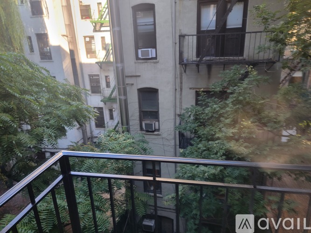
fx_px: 216
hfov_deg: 71.6
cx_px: 156
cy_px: 116
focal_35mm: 24
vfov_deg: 56.8
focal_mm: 6.7
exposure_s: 1/120
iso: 64
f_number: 1.8
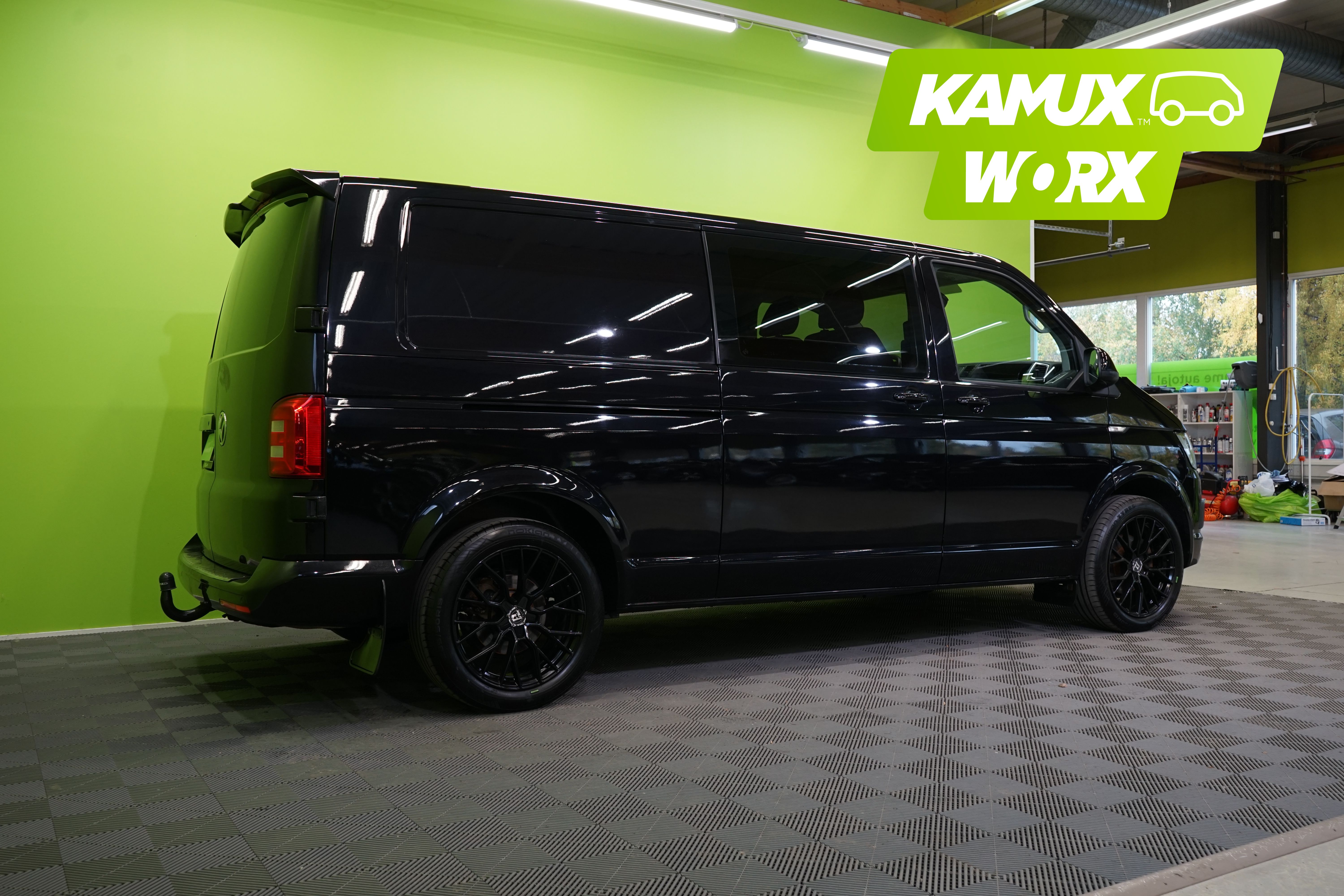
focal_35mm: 31
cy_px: 448
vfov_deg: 42.3
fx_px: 1157
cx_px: 672
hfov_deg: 60.3
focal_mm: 31
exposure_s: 1/30
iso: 640
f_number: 6.3
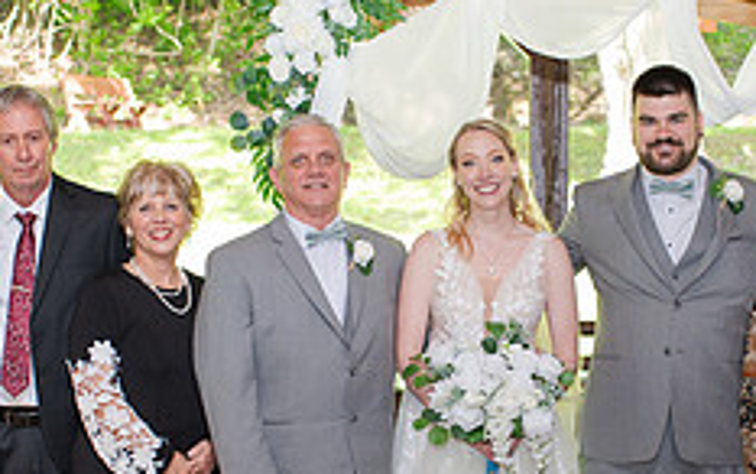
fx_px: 1979
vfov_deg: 13.6
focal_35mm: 96
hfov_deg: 21.6
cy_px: 381
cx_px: 440
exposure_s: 1/200
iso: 280
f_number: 3.2
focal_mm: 35
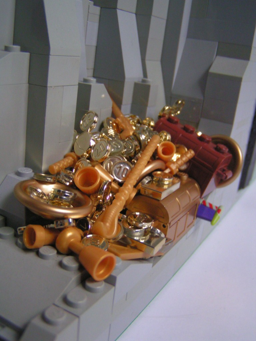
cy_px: 170
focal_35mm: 38
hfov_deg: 37.7
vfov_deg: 49.0
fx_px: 375
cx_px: 128
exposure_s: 1/15
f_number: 2.8
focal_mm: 5.8
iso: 200
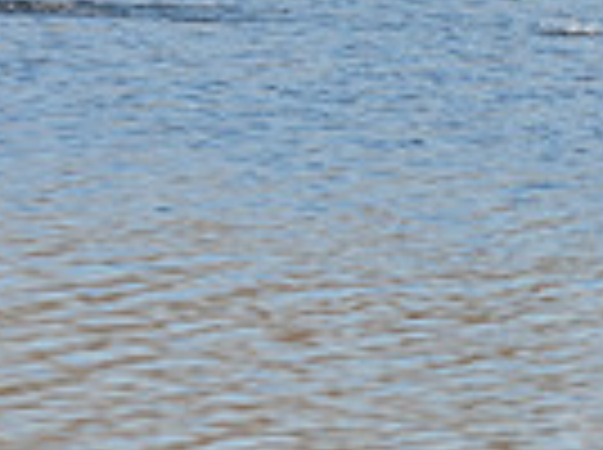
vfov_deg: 1.9
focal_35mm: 771
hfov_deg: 2.6
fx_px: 13407
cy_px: -54
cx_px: 770
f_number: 5
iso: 100
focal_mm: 185
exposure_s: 1/800
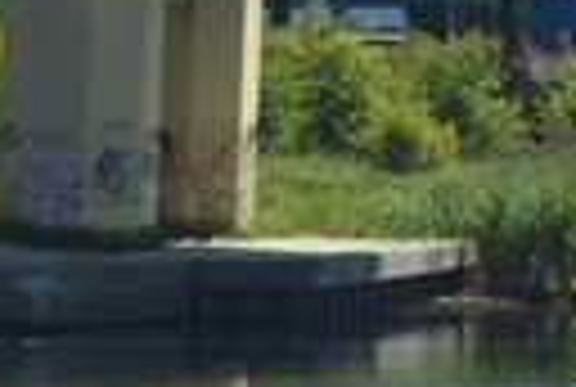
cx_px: 1667
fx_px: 4170
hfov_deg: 7.1
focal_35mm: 260
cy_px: -364
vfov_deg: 5.2
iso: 400
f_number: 5.6
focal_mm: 26
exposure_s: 1/1600
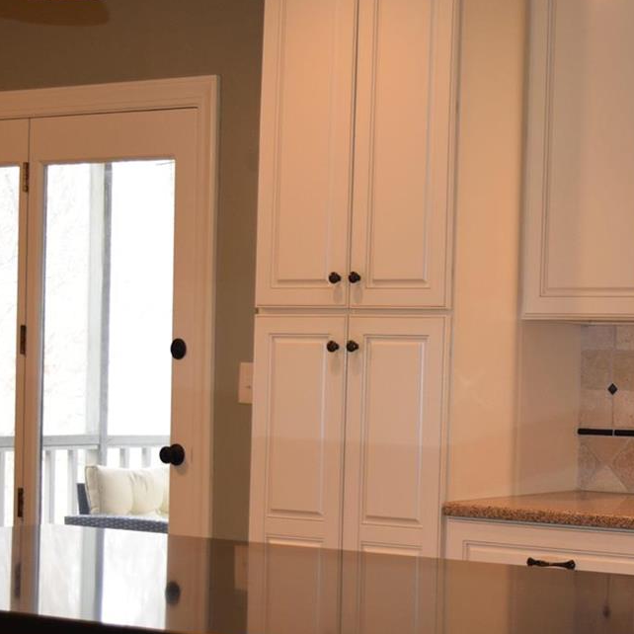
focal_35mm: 89
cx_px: 707
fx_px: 1844
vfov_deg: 19.5
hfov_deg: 18.7
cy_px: 395
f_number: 4.5
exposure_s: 1/80
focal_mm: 28
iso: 800
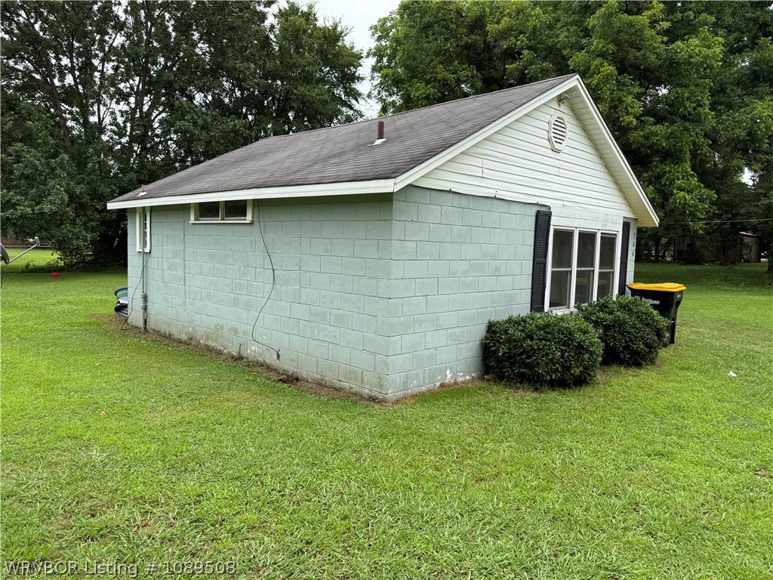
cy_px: 290
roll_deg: -2.5
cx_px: 386
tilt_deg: -2.8
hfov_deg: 71.6
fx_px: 536
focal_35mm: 24
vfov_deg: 56.8
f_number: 1.78
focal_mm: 6.76
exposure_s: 1/1812
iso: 80
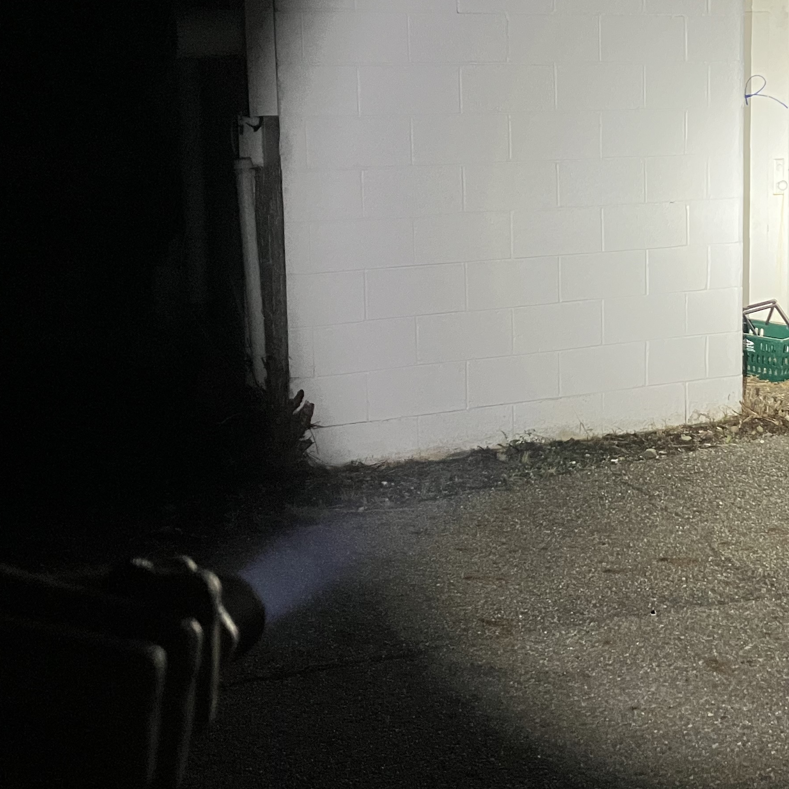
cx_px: 711
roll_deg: -0.1
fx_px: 1444
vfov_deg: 30.3
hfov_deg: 29.3
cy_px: 247
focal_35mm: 56
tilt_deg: -7.6
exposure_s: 1/47
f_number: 1.8
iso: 320
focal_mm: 3.99
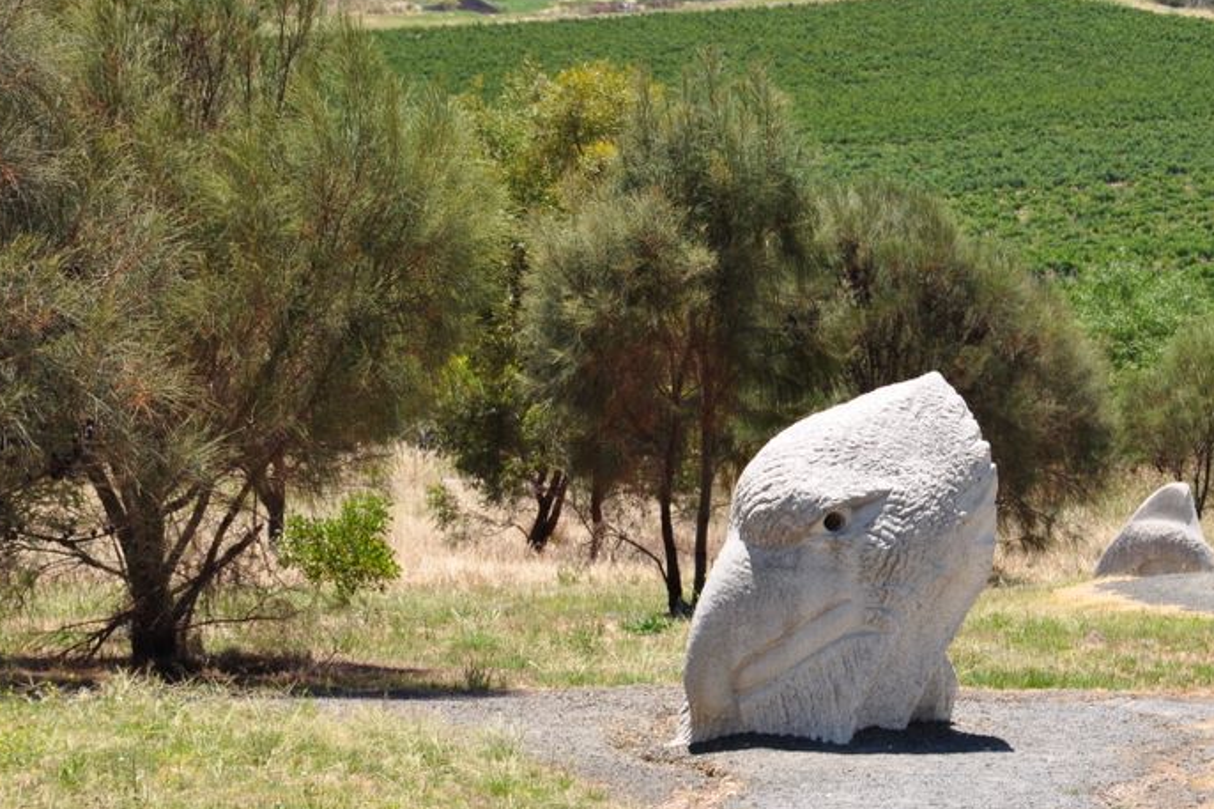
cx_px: 851
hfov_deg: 8.8
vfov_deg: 5.8
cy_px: 505
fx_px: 7914
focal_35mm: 235
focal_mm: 105
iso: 200
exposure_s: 1/320
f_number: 10
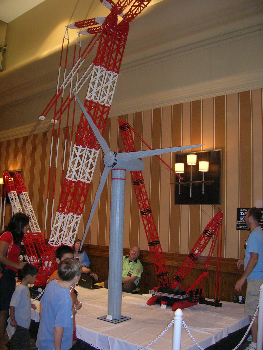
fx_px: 344
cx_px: 132
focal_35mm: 34
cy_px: 175
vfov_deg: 54.0
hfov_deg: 41.8
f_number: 2.9
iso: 200
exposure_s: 1/60.1
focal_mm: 5.7
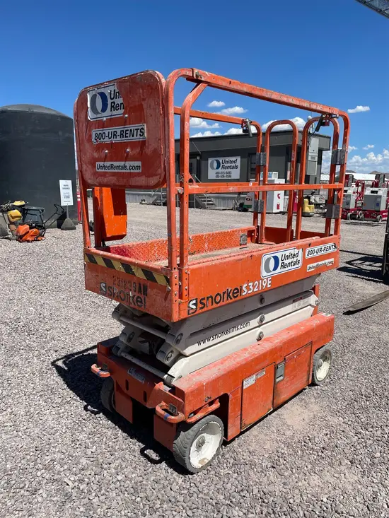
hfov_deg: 53.1
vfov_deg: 67.3
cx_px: 194
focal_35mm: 26
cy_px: 259
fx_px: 389
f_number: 1.6
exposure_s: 1/5556
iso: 32
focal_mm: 4.2
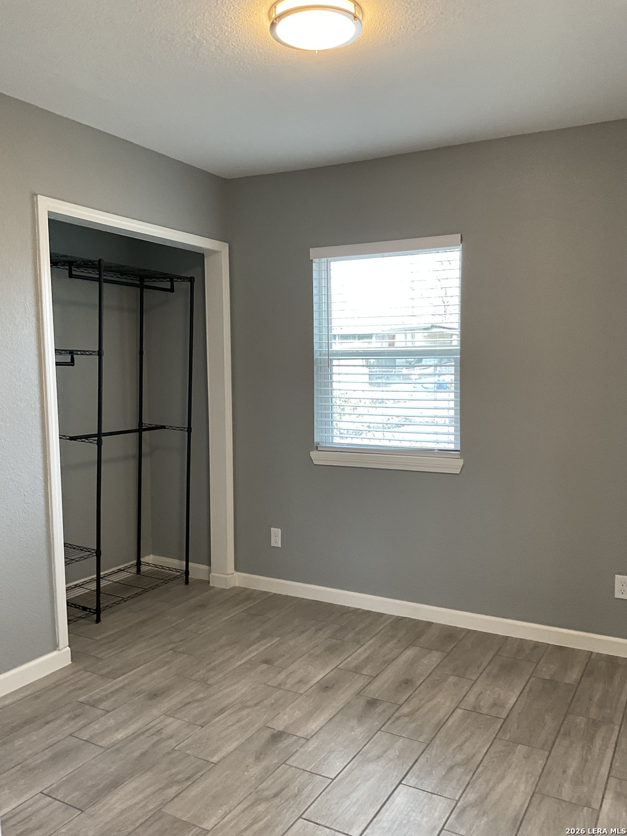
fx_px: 700
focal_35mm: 29
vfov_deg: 61.7
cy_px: 418
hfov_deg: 48.2
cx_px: 314
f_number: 1.8
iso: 64
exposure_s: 1/60
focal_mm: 3
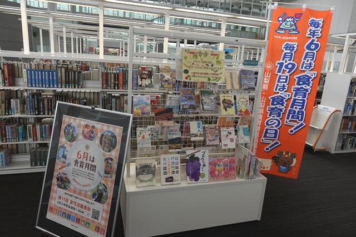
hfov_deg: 73.7
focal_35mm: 24
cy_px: 118
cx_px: 178
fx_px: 237
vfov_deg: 53.2
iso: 125
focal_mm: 8.8
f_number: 4
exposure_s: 1/80
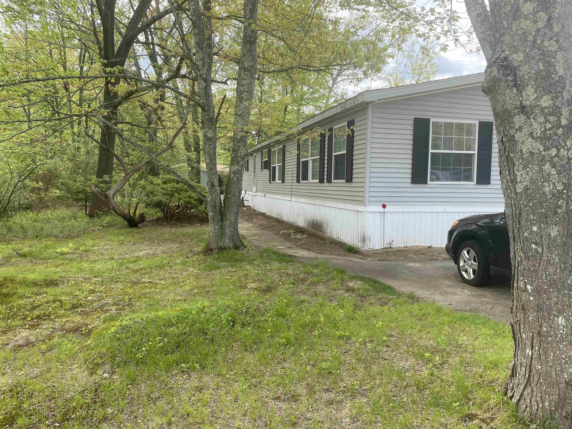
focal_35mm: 26
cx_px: 286
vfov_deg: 53.1
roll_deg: -2.1
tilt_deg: -5.9
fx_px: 430
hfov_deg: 67.3
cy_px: 214
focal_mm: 4.25
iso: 32
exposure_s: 1/678
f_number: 1.8
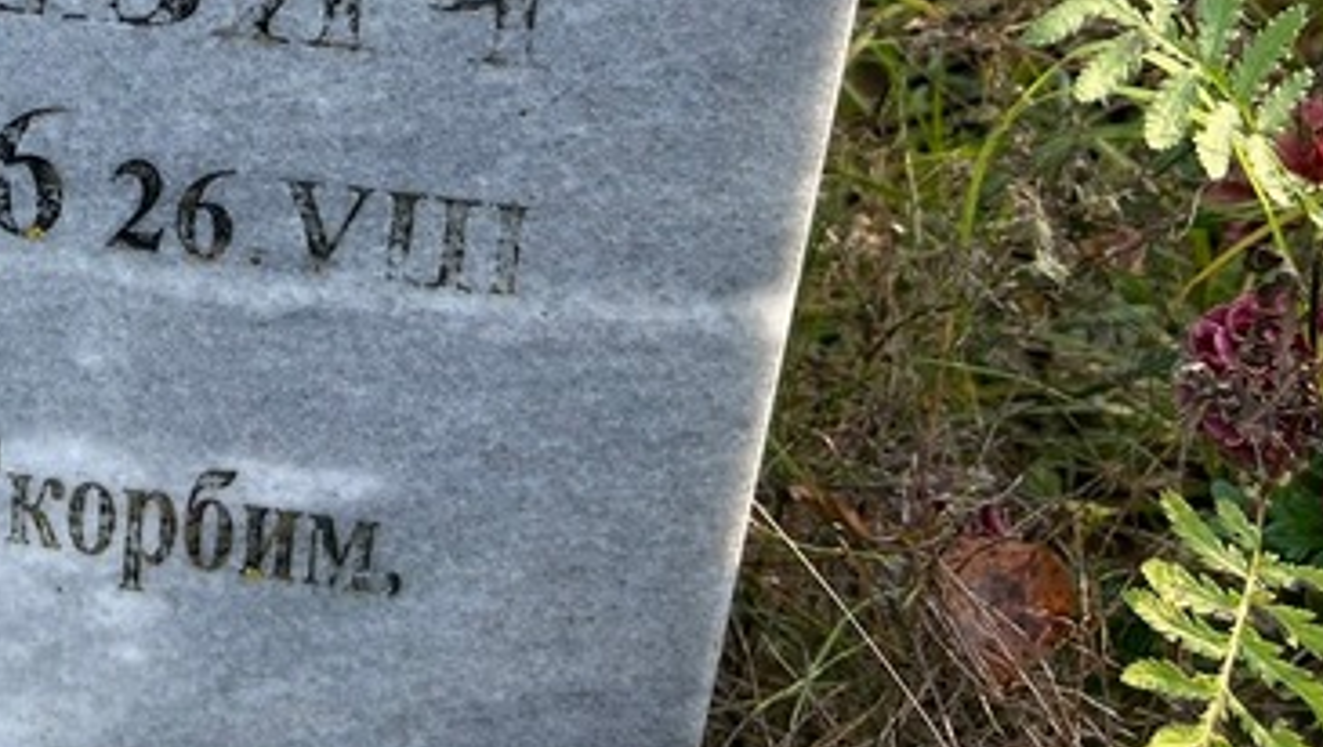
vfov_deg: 18.0
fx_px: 2177
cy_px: -257
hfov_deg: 30.4
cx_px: -116
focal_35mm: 62
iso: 40
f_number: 1.5
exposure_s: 1/160
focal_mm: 5.7
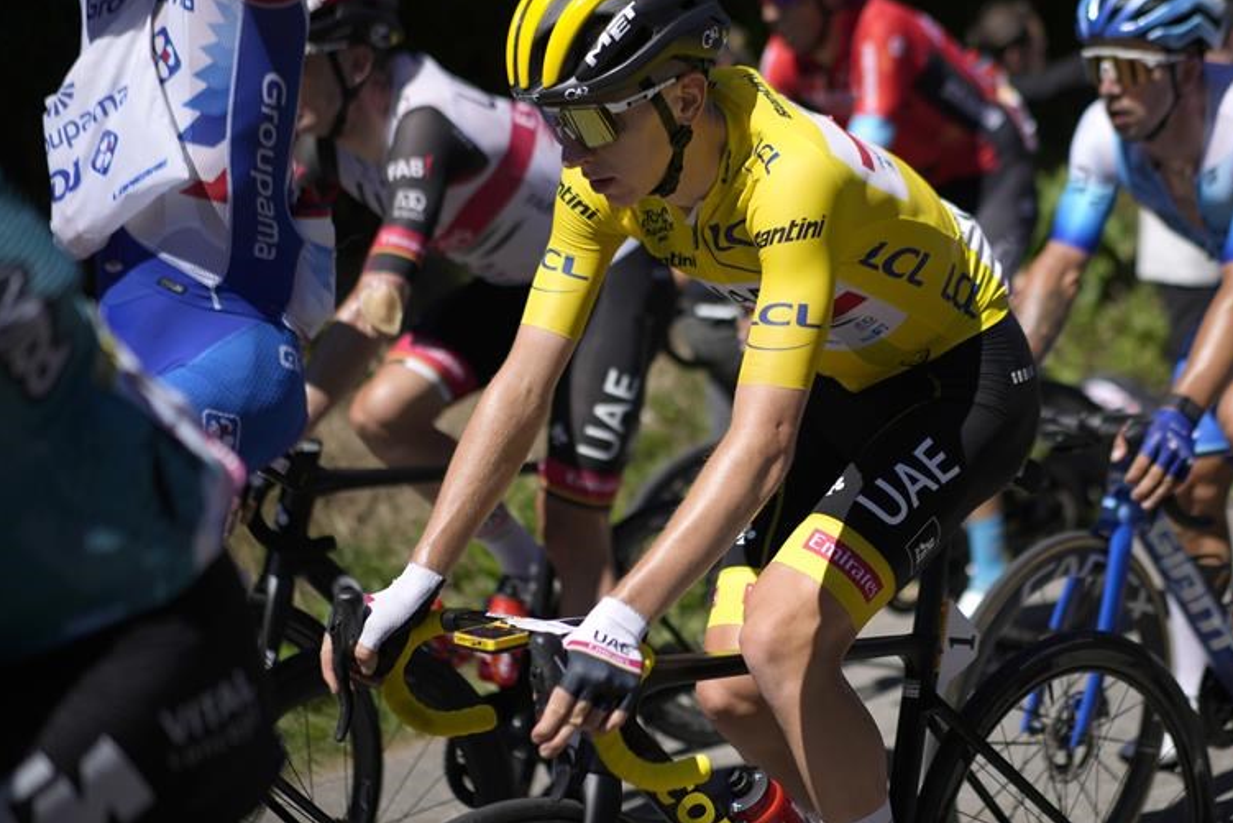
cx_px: 809
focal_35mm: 75
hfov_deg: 26.9
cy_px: 413
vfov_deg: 18.2
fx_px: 2569
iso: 100
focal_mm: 55
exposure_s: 1/8000
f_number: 2
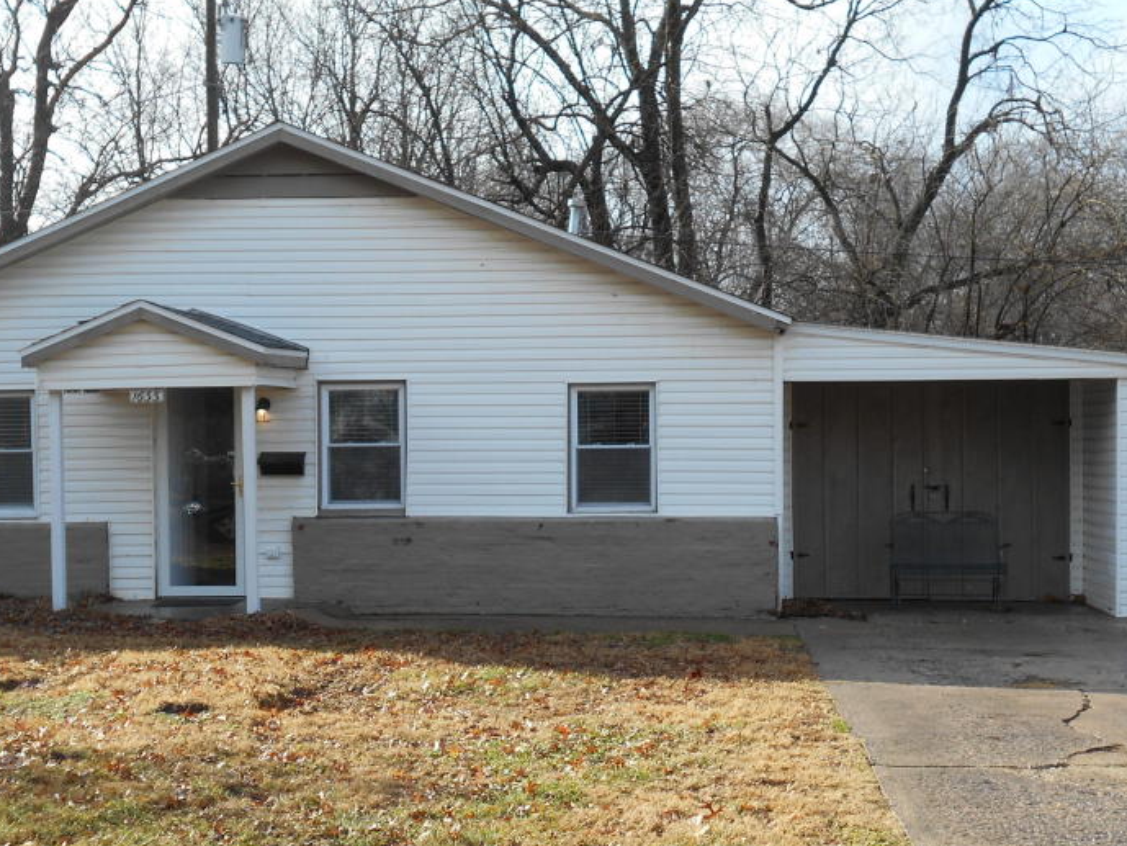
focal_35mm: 55
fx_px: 1791
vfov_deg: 26.5
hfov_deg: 34.9
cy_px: 530
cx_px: 505
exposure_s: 1/400
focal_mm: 6.7
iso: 80
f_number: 3.9
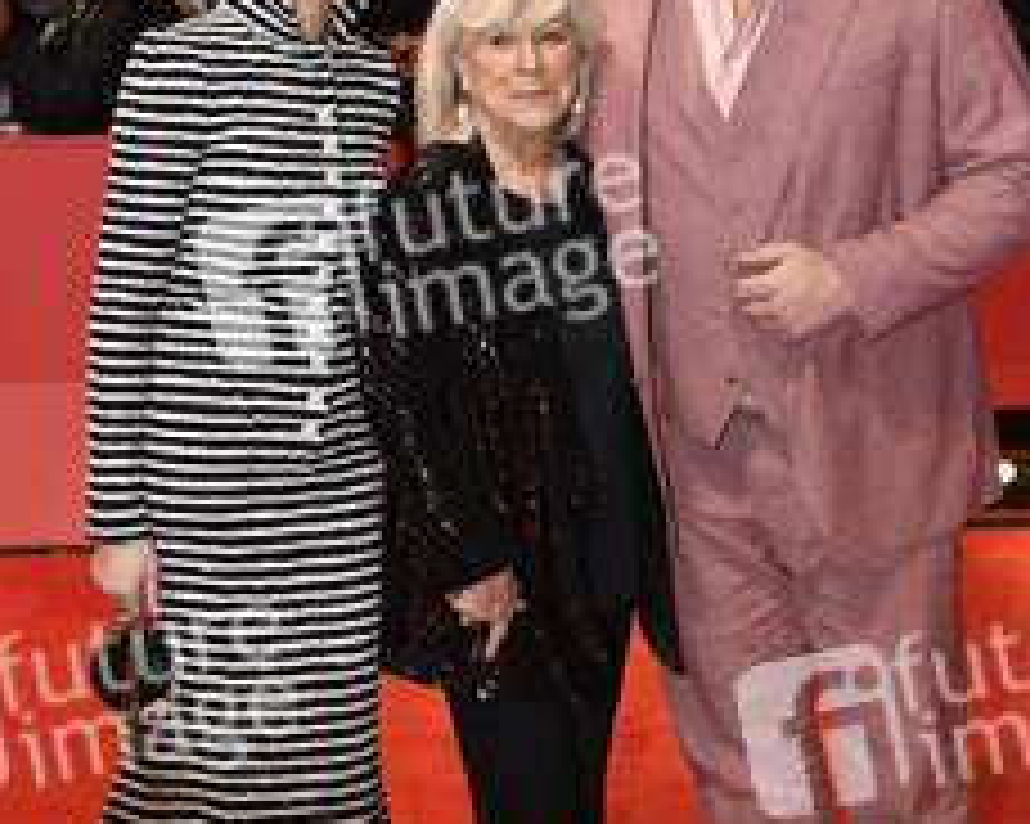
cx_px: 558
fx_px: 2194
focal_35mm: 72
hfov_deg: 26.4
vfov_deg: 21.2
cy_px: 486
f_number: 3.5
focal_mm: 44
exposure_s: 1/400
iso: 800
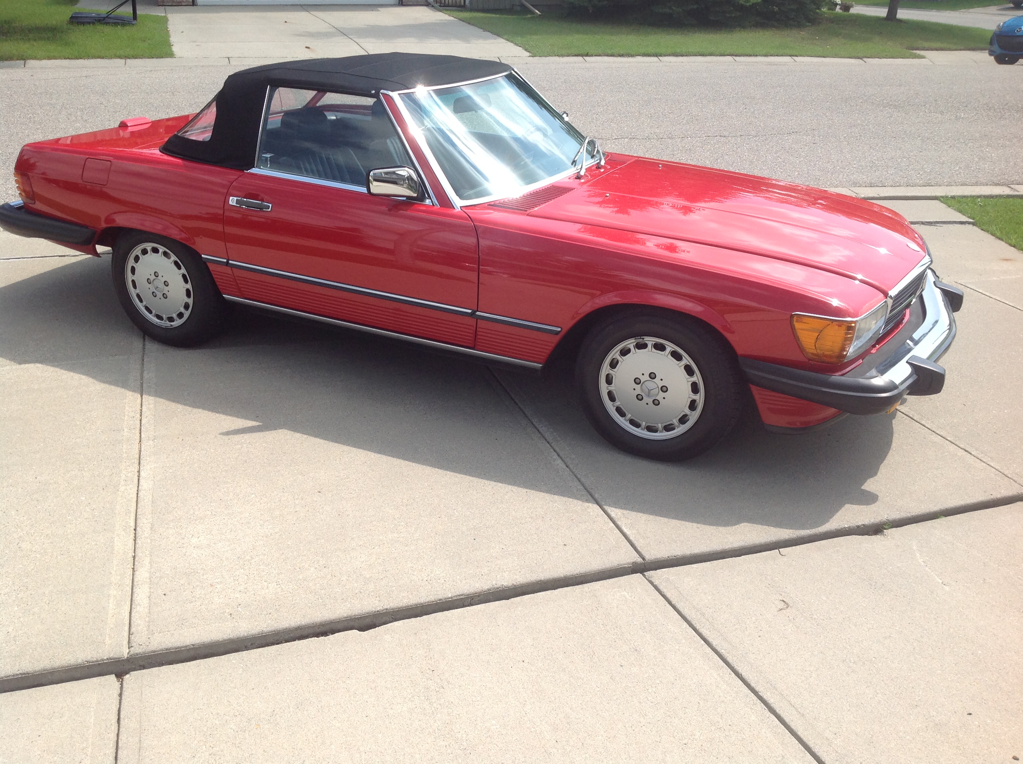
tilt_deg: -26.9
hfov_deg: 52.7
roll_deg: -2.4
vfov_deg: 40.6
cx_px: 512
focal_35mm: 35
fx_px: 1033
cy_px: 382
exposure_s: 1/1209
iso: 50
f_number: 2.4
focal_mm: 4.28
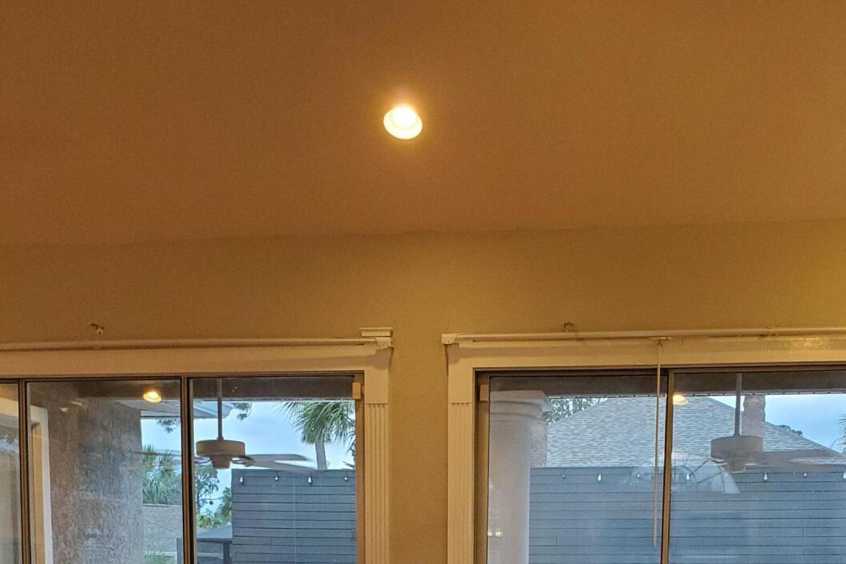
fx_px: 1199
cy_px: 700
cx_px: 484
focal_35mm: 51
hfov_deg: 38.8
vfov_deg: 23.8
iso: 250
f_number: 2.4
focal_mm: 4.3
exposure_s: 1/60
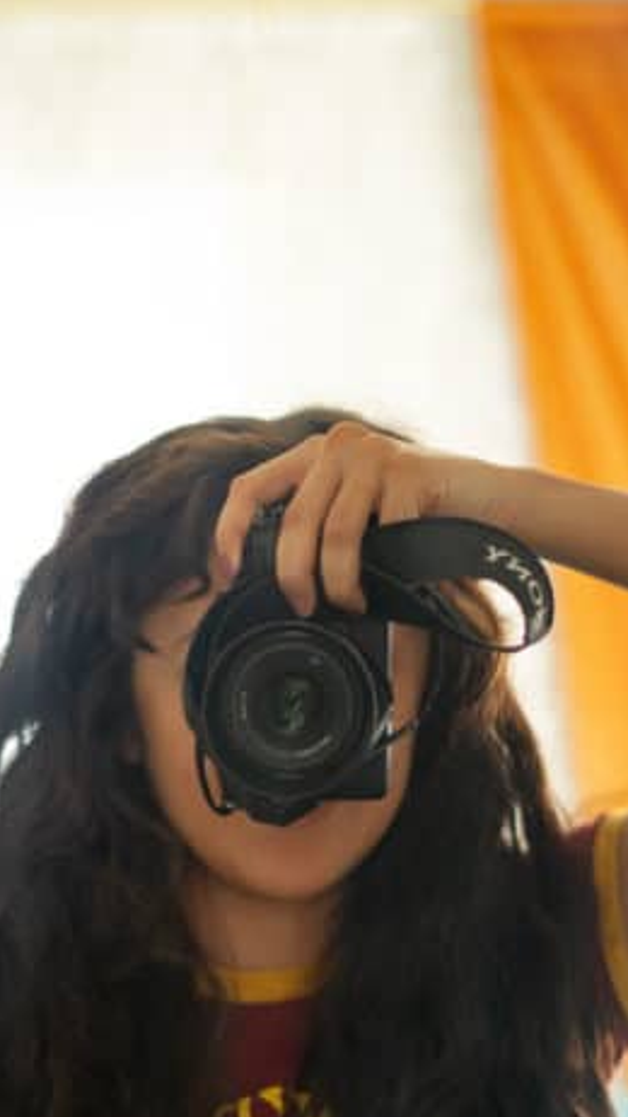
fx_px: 3433
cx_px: 66
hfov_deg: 10.4
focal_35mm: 116
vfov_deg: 18.1
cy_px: 1040
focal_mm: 50
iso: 1000
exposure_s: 1/200
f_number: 1.8
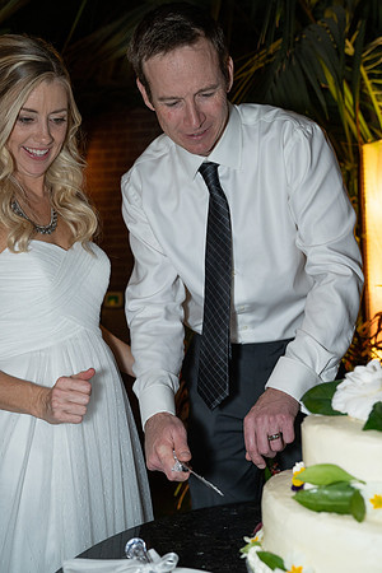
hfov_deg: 33.4
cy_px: 286
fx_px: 637
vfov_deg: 48.5
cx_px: 191
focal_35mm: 40
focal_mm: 40
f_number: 3.5
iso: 1600
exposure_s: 1/125
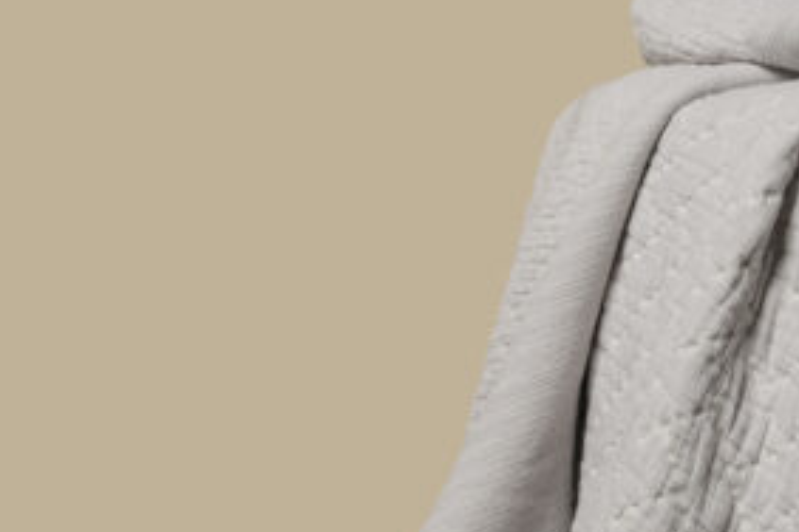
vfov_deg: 5.1
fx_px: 6014
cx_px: 249
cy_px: 173
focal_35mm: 271
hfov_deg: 7.6
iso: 100
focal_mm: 85
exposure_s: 1/160
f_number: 11
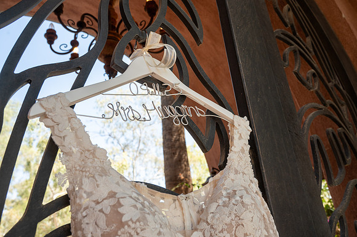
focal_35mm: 31
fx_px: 307
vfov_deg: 42.3
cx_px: 178
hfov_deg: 60.3
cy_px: 118
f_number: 7.1
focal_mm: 31
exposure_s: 1/80
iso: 100
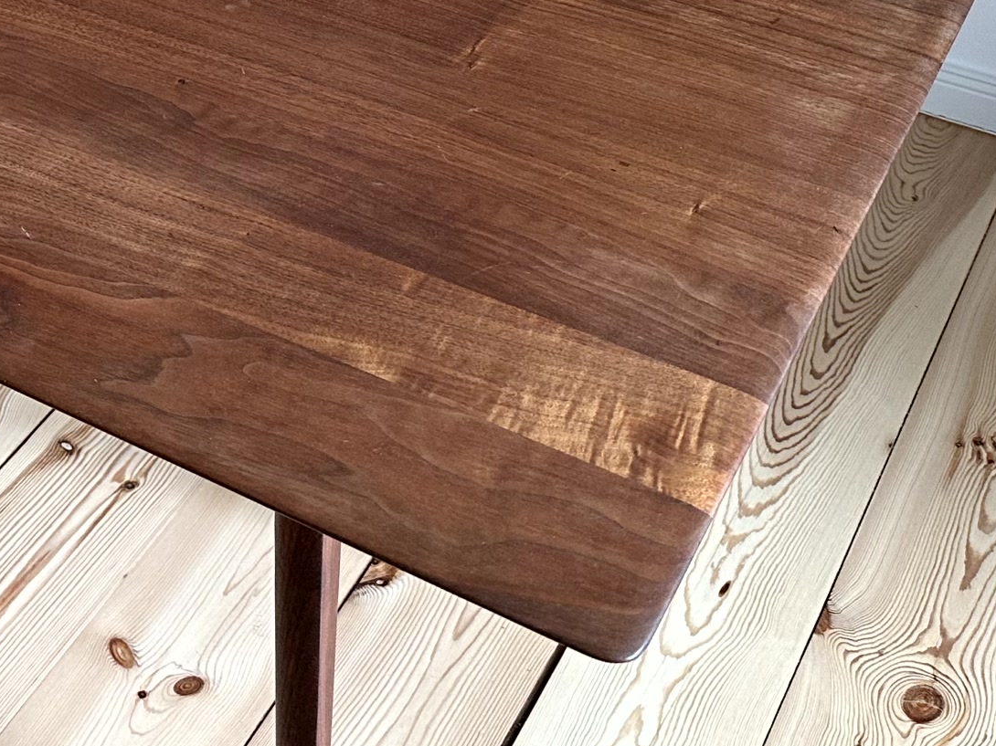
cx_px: -123
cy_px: 127
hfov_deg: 27.1
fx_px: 1870
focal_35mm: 65
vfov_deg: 22.2
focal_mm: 6.86
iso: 250
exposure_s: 1/120
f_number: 1.78
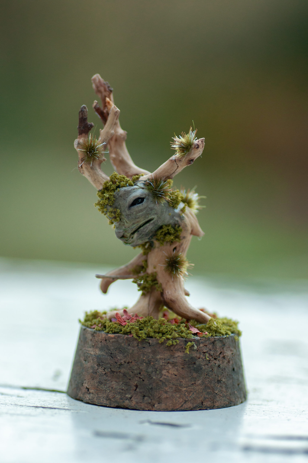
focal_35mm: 135
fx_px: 1737
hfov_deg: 10.1
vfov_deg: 15.2
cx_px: 154
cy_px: 232
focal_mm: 90
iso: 640
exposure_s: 1/250
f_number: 5
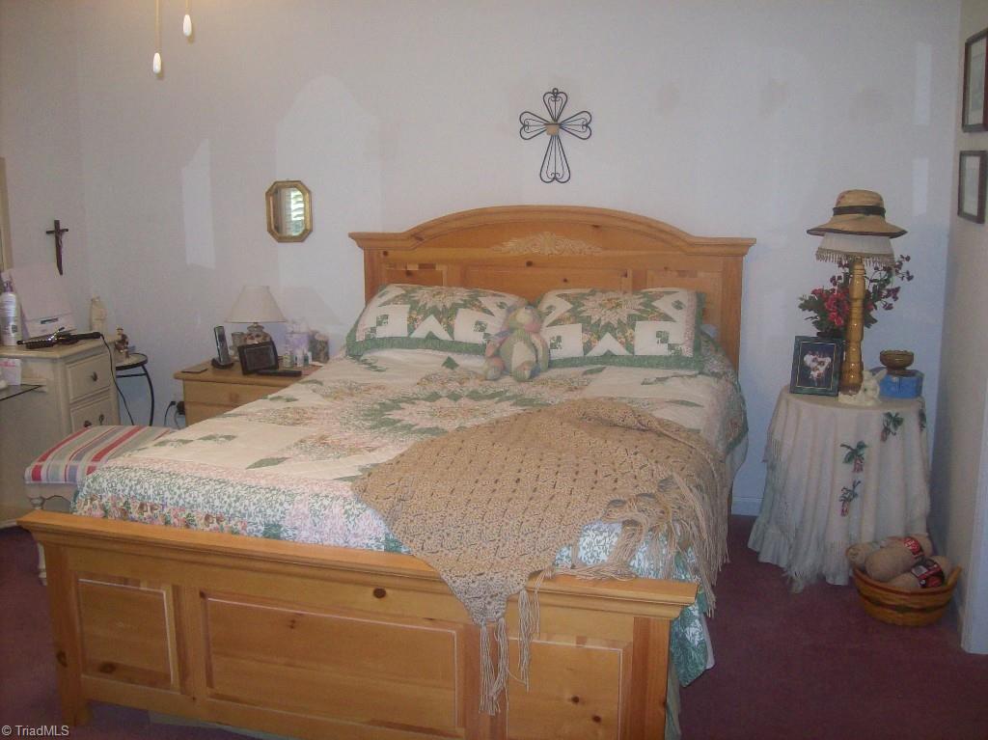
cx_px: 494
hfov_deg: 51.4
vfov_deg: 39.6
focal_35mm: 36
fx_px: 1027
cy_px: 370
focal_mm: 6
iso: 200
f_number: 2.7
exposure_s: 1/64
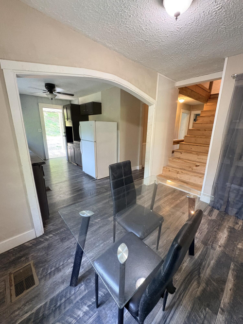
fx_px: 131
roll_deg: -0.9
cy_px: 162
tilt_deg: -14.7
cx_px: 122
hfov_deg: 85.7
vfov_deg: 102.1
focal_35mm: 14
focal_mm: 2.22
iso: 500
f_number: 2.2
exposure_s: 1/60
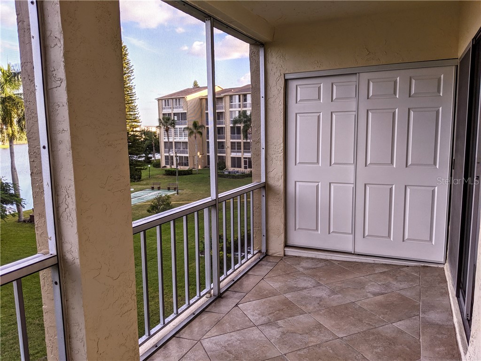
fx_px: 375
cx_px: 240
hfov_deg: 65.3
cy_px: 180
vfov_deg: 51.4
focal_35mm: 27
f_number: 1.8
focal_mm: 4.44
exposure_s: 1/510
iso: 53
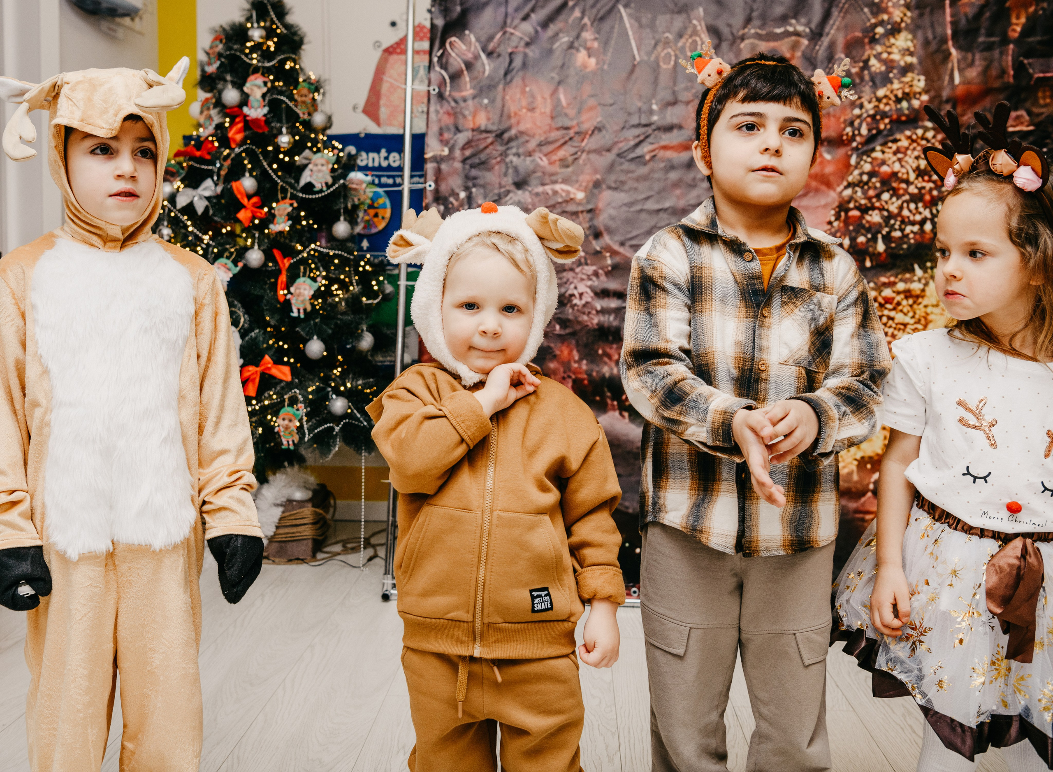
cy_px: 359
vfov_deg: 36.5
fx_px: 1169
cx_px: 434
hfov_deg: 48.3
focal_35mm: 39
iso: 320
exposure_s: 1/160
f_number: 5
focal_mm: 34
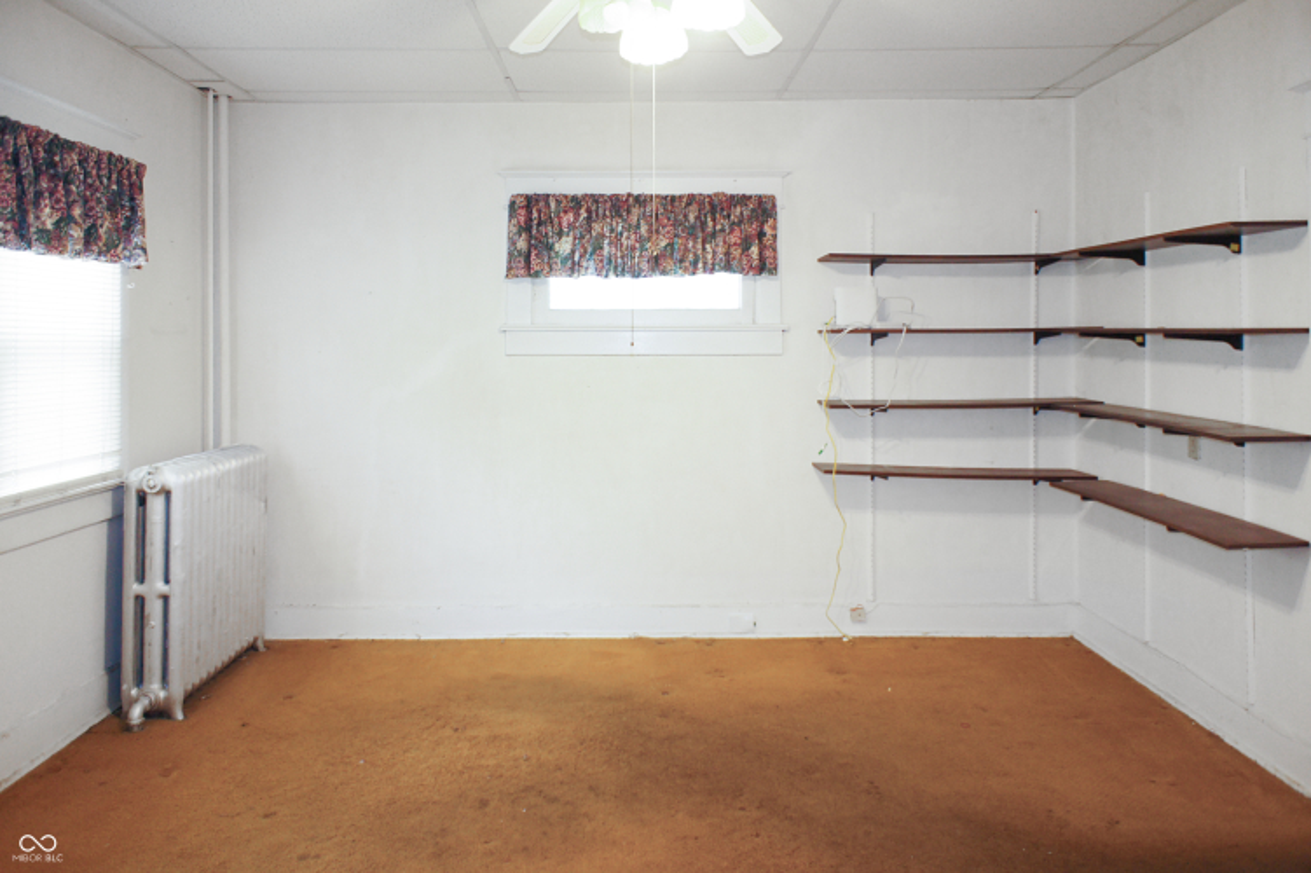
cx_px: 656
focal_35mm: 24
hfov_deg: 73.8
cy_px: 436
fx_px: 874
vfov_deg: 53.1
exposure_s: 1/60
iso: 800
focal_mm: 16
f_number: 2.8
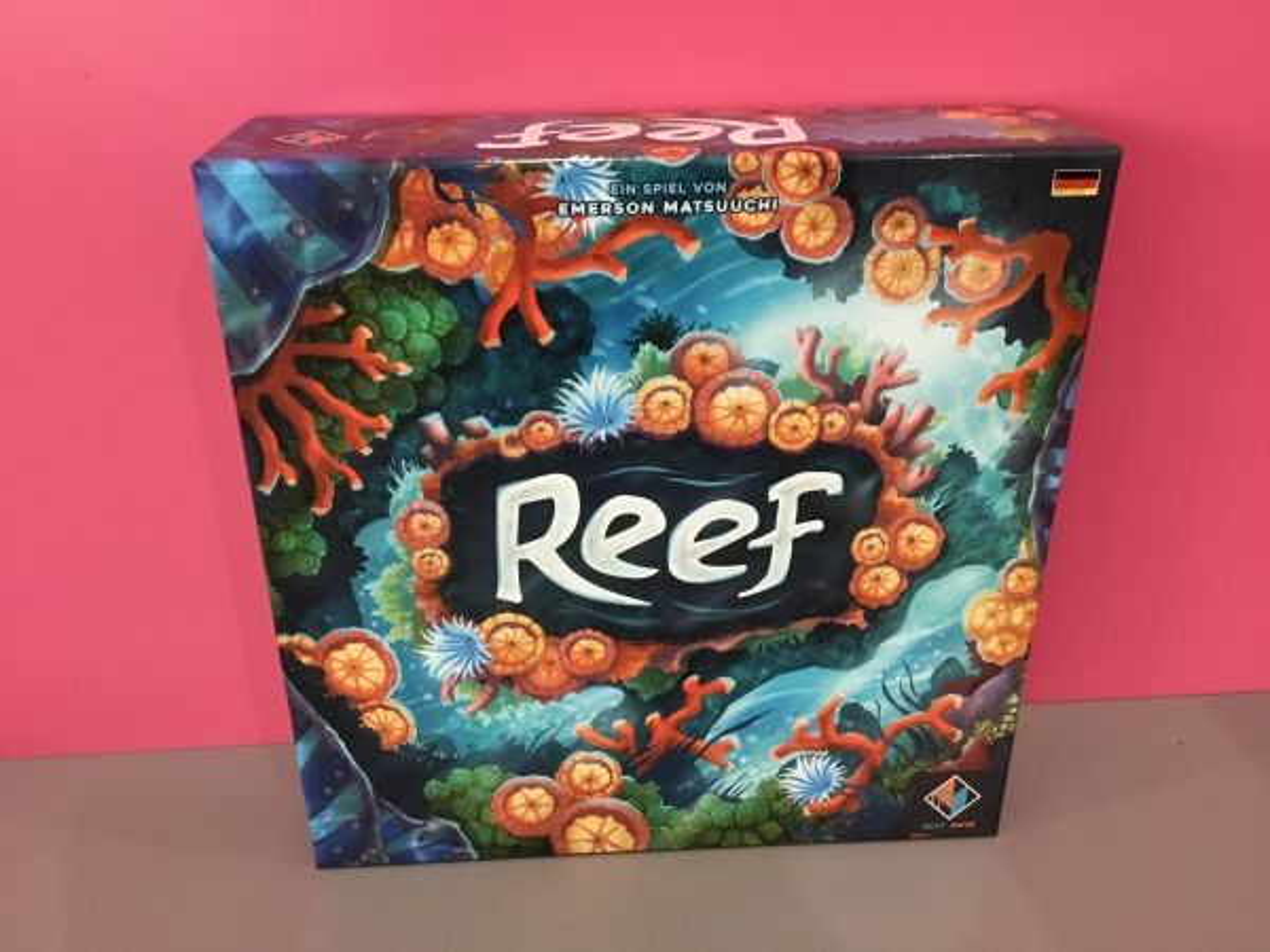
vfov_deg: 45.4
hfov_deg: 58.4
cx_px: 635
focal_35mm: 31
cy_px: 476
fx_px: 1137
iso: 200
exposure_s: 1/20
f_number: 2.4
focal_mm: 3.3
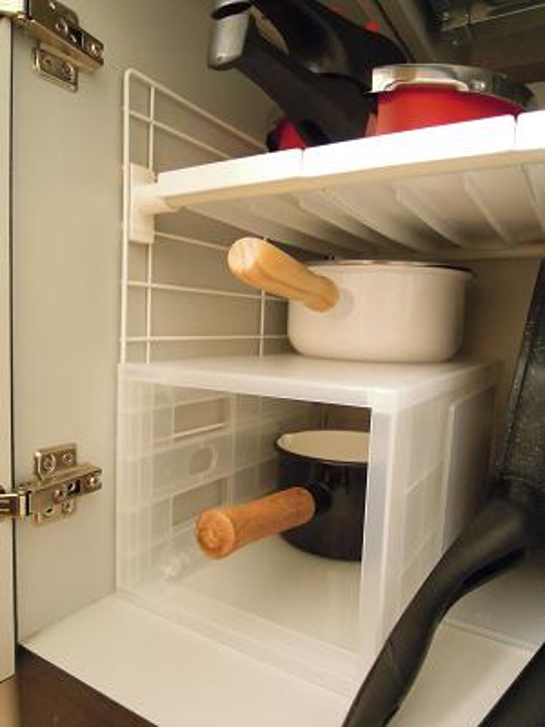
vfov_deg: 71.6
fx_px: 504
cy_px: 364
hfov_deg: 56.8
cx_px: 272
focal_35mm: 24
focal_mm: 4.3
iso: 1600
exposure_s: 1/160
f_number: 1.8
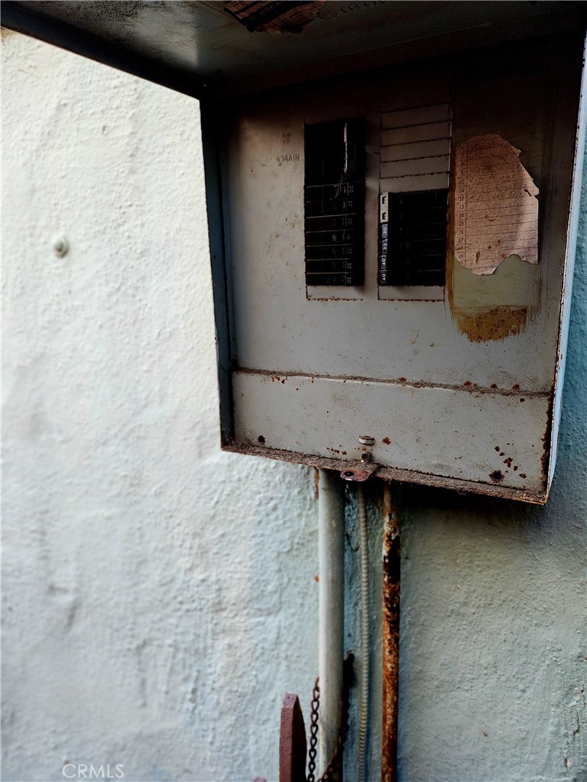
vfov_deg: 71.6
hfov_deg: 56.8
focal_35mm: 24
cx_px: 294
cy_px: 391
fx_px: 543
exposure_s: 1/120
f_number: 1.8
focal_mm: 5
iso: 64
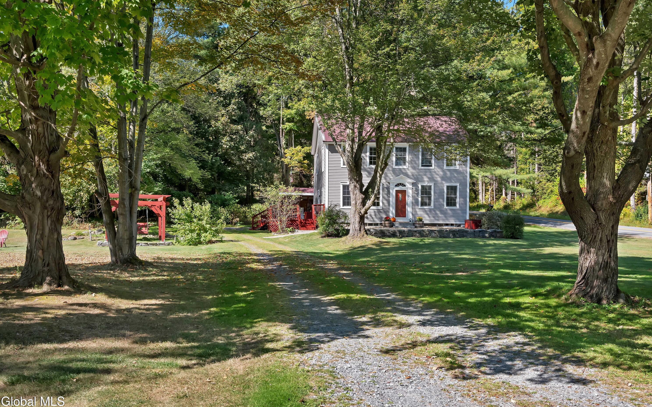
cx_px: 329
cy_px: 202
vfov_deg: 36.3
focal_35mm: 35
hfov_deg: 55.3
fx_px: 622
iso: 800
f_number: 9
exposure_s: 1/250
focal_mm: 34
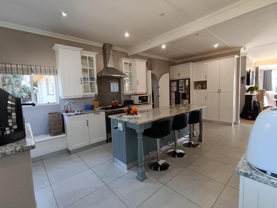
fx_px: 136
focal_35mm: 17
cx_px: 138
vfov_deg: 74.7
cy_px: 104
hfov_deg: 91.0
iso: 393
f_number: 2.2
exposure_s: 1/50
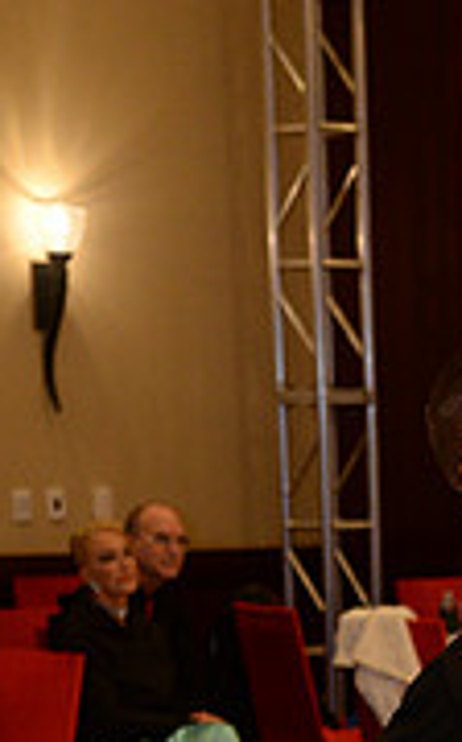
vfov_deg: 12.3
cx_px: 687
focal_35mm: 164
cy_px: 998
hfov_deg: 7.8
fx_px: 3314
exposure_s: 1/250
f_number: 4
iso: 2500
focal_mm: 50
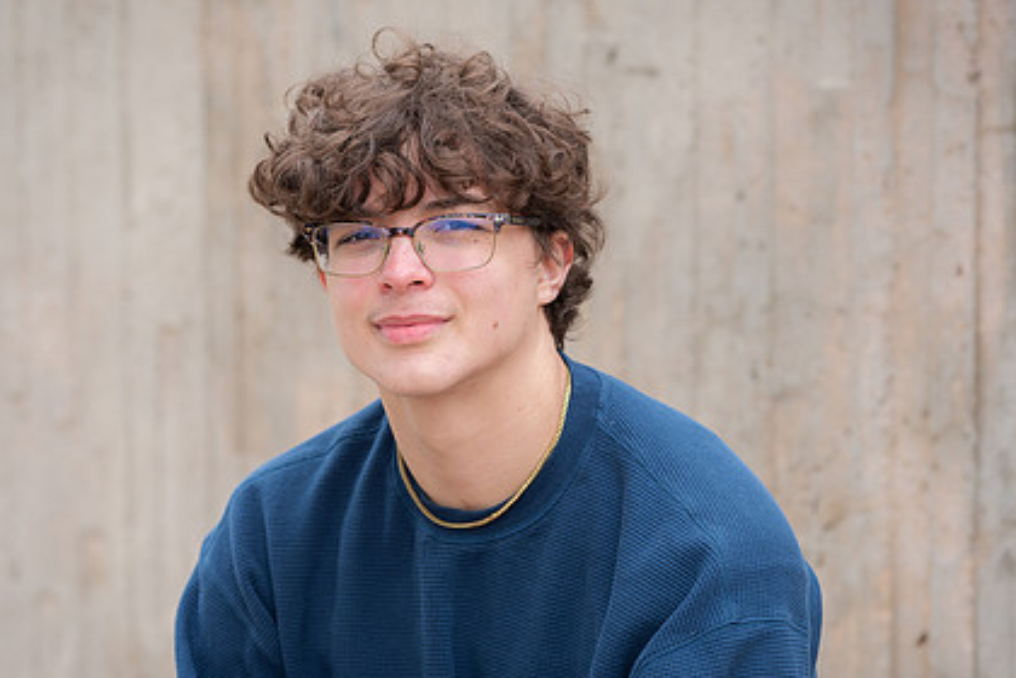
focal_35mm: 141
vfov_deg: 9.7
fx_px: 3979
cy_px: 311
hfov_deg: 14.5
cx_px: 435
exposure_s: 1/125
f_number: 3.5
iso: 80
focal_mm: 85
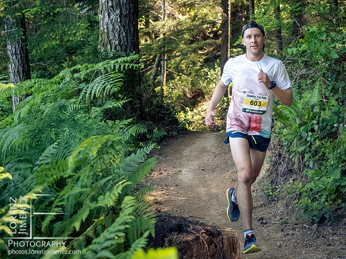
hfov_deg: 30.3
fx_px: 640
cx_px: 173
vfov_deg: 22.9
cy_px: 130
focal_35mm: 64
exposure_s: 1/1000
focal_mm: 32
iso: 4000
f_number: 2.8
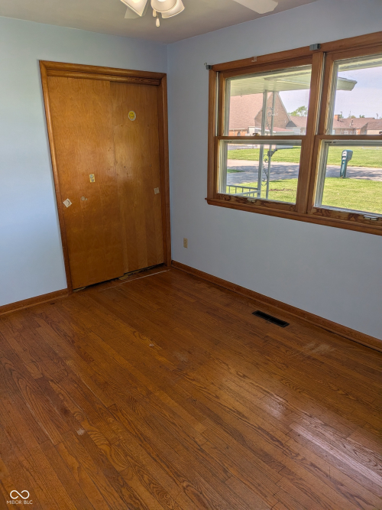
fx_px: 353
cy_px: 255
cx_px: 191
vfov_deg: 71.6
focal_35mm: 24
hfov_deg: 56.8
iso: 24
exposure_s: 1/1754
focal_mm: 4.53
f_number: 1.7
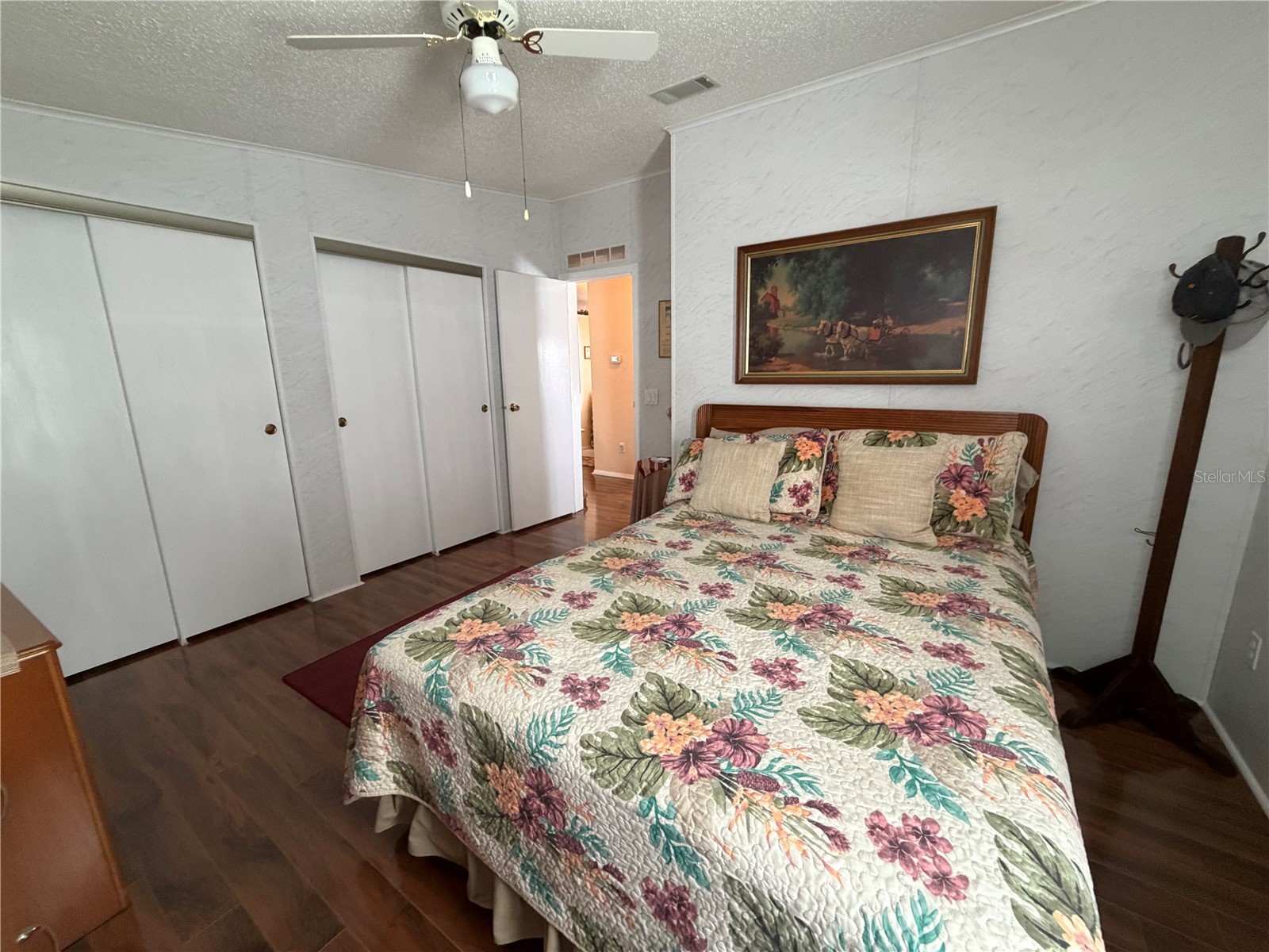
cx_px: 634
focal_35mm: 14
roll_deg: +1.8
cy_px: 476
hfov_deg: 102.1
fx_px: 513
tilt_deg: -11.8
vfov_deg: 85.7
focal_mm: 2.22
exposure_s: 1/60
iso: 400
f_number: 2.2
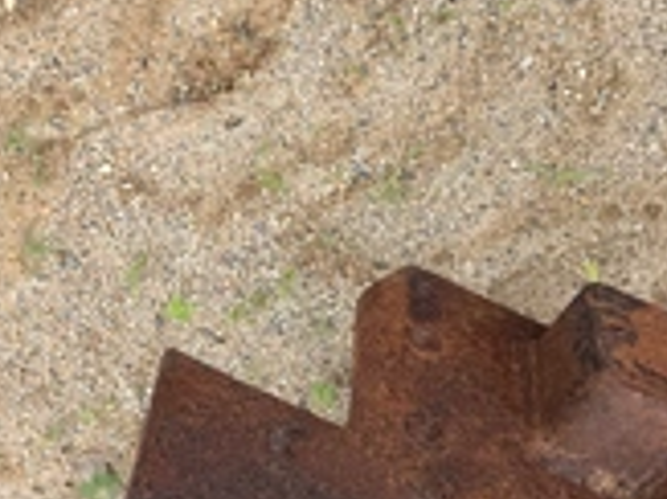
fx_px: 1136
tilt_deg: -46.9
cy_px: 344
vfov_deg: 24.6
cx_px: 115
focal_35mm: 59
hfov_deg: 31.7
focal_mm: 6.76
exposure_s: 1/555
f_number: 1.78
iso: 80
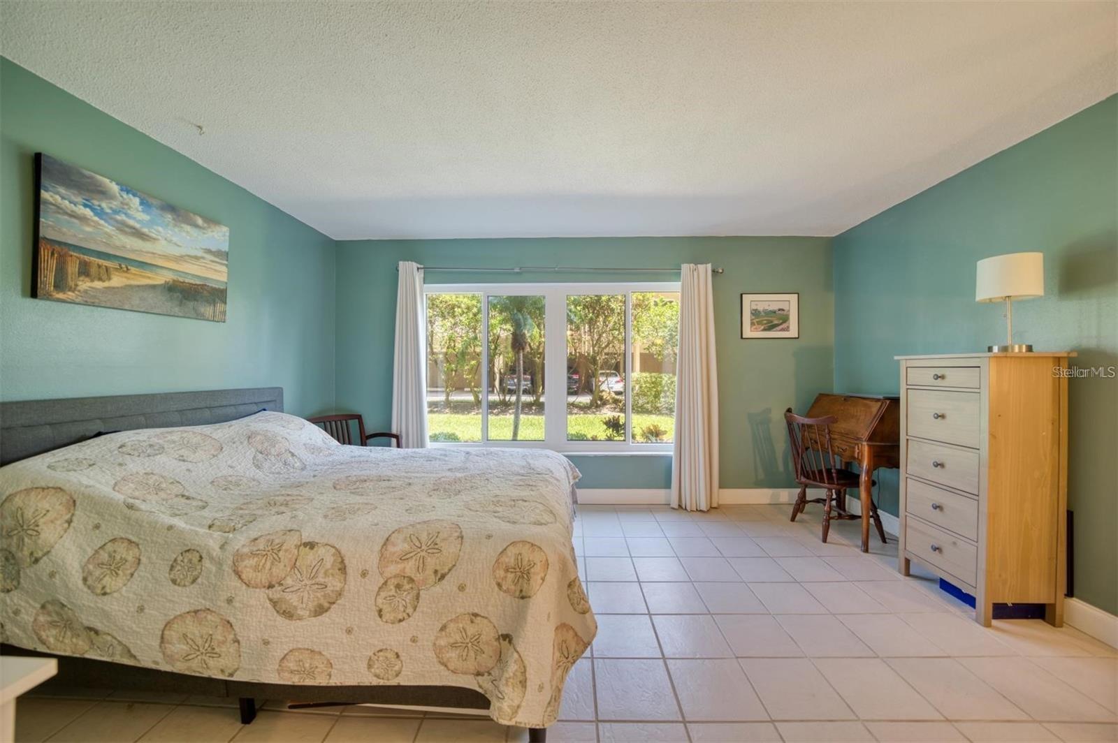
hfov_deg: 112.7
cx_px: 559
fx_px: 372
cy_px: 372
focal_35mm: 12
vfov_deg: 89.9
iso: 250
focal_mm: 12
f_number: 4
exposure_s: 1/40
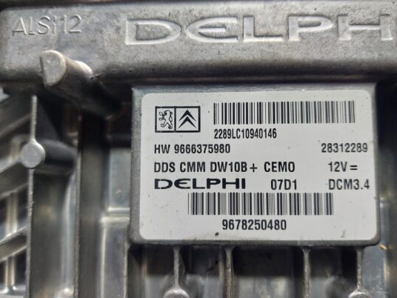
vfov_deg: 49.7
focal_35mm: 28
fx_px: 321
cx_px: 216
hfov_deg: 63.3
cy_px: 145
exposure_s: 1/50
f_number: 1.8
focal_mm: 5.23
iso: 64
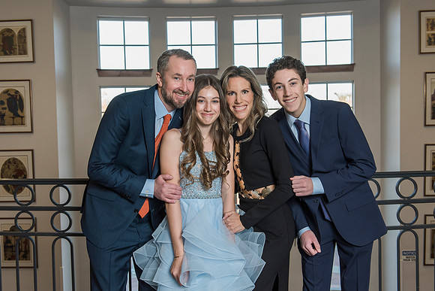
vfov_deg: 34.2
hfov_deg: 49.5
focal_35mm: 39
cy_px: 145
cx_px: 214
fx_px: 472
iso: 800
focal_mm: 38
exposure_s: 1/125
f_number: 5.6
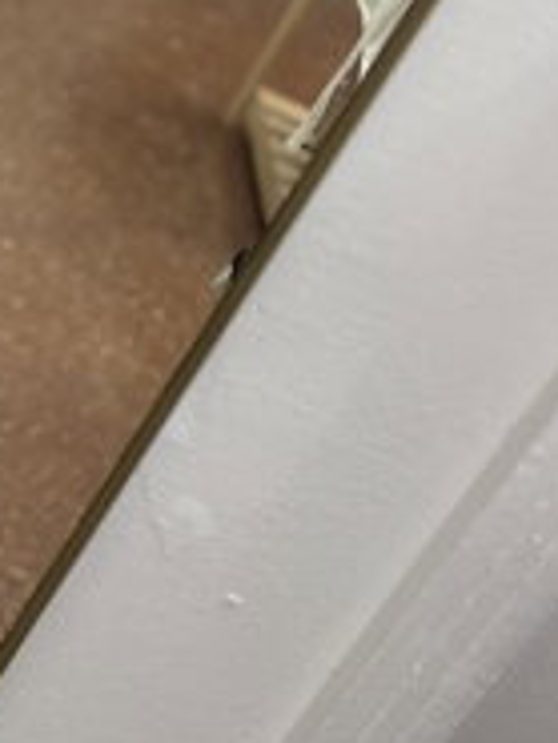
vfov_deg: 23.8
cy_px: -131
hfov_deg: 18.7
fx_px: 1610
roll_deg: -24.7
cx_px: -92
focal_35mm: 75
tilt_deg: -20.7
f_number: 1.5
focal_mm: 5.7
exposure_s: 1/100
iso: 100
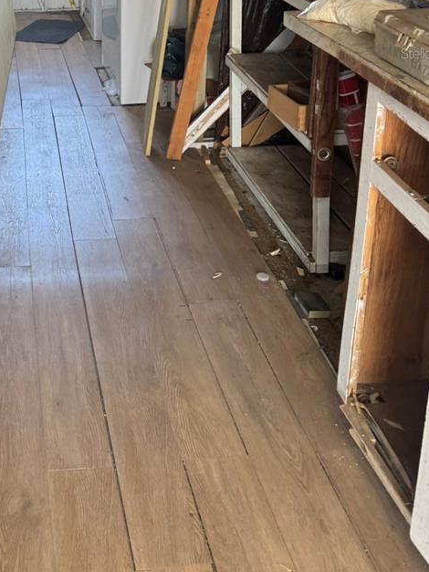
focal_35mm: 46
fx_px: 760
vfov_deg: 38.3
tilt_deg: -15.0
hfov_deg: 30.4
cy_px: 53
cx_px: 55
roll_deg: +1.6
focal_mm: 6.76
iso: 200
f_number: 1.78
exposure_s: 1/98
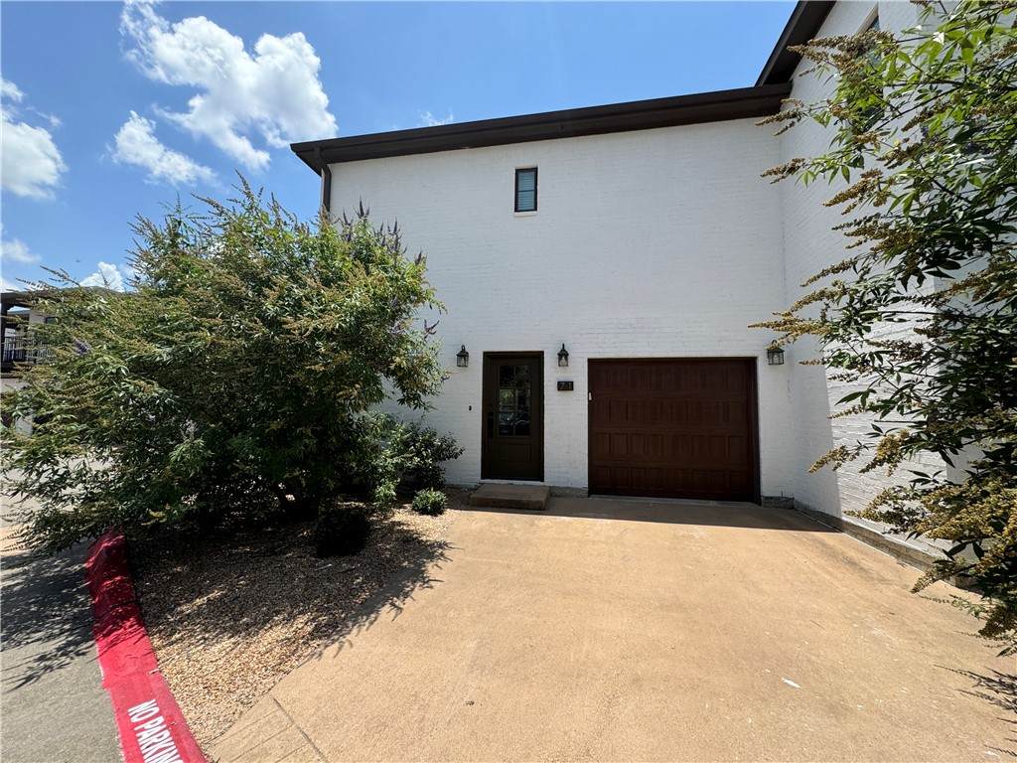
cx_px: 508
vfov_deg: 85.7
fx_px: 411
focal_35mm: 14
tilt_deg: +3.8
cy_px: 382
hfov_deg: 102.1
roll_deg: -1.1
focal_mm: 2.22
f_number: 2.2
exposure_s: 1/1395
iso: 40
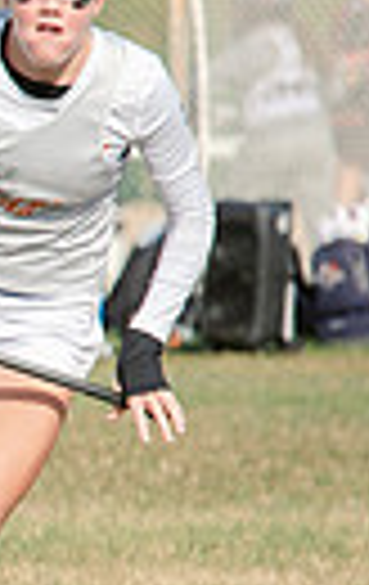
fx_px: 20620
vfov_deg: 1.6
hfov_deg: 1.0
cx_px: -1166
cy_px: 449
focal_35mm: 1290
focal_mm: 200
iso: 250
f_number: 5
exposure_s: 1/1600
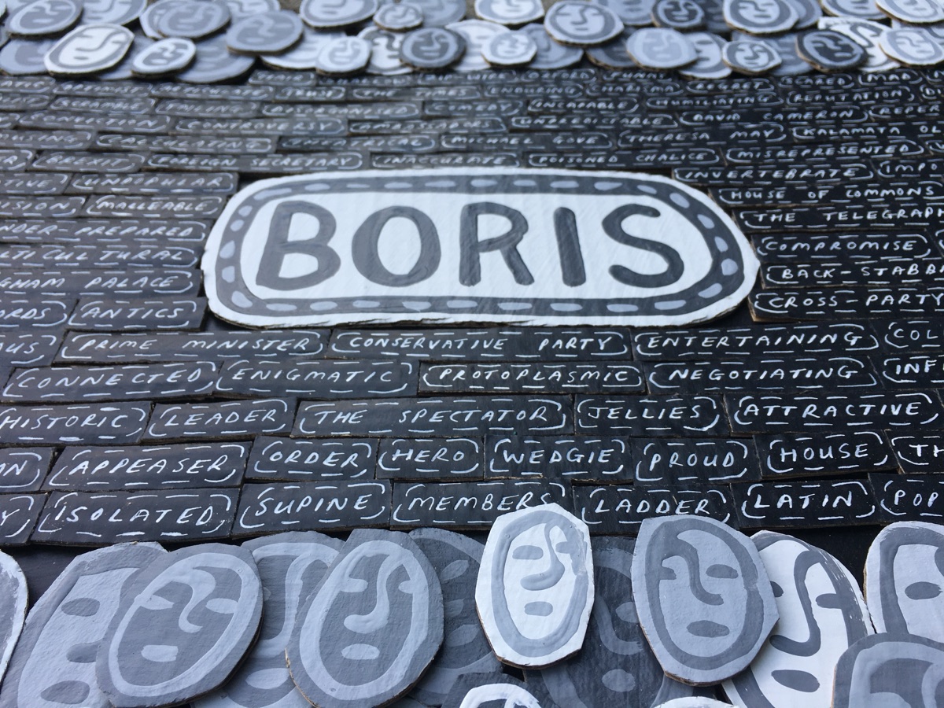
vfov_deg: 48.2
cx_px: 472
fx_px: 791
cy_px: 354
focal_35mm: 29
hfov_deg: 61.7
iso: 25
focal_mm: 4.15
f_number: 2.2
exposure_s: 1/368
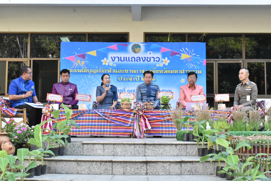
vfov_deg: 25.8
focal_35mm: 52
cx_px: 136
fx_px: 395
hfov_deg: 37.9
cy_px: 90
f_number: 13
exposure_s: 1/640
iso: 4000
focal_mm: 35
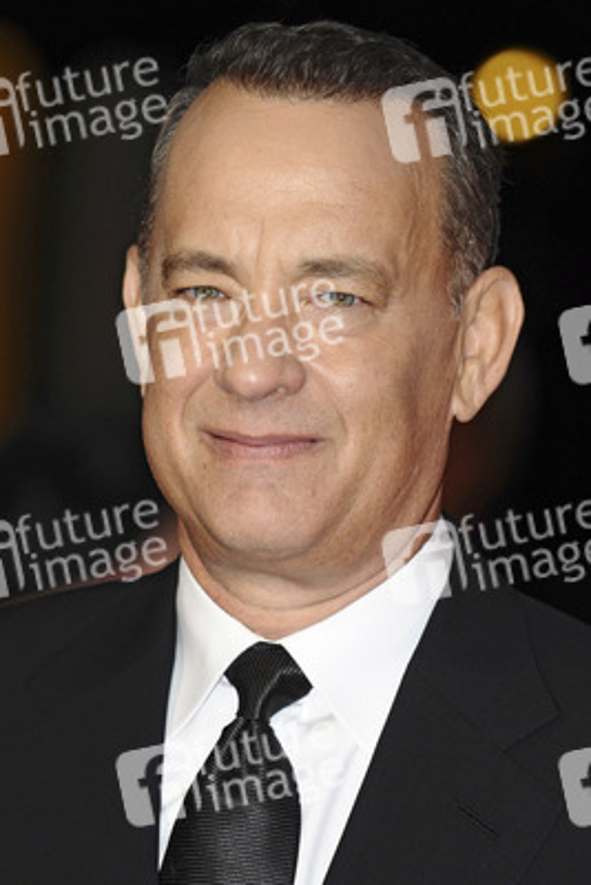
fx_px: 6458
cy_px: 442
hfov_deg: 5.2
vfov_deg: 7.8
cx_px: 296
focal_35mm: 262
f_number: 4.5
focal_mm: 175
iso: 320
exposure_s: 1/250
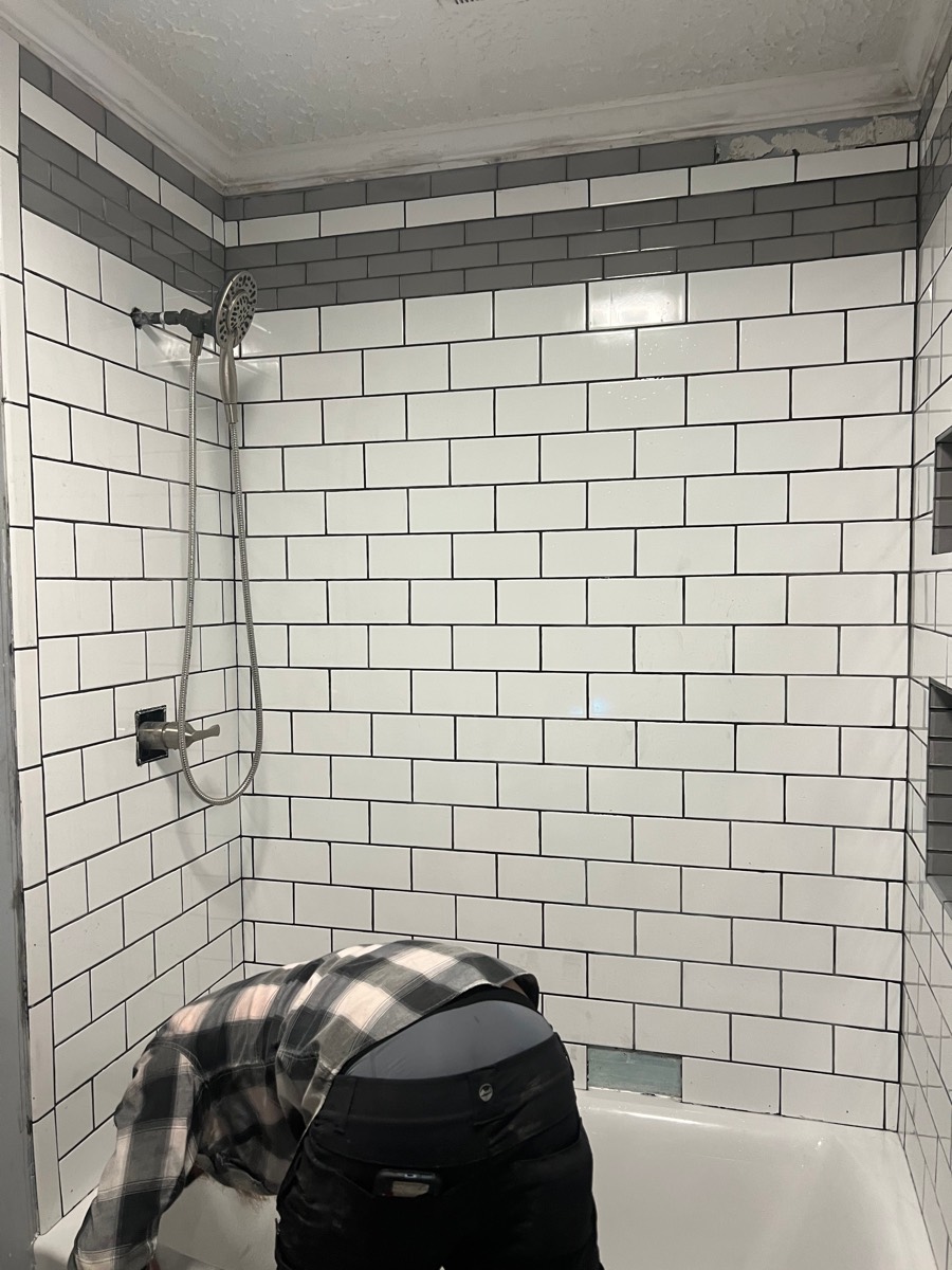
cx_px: 476
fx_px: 953
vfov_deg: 67.3
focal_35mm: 26
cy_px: 635
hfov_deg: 53.1
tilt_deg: -5.6
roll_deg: -0.8
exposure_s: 1/77
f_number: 1.5
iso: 125
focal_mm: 5.7
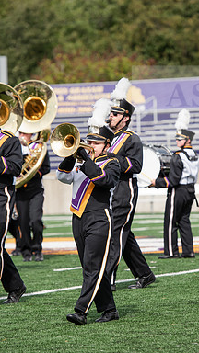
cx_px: 104
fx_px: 2448
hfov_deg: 4.7
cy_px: 177
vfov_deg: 8.3
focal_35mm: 261
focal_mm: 165
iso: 160
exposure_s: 1/1250
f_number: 4.5
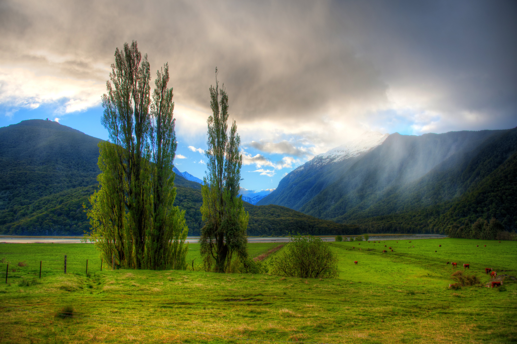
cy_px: 172
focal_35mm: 28
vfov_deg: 46.4
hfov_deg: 65.5
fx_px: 402
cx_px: 258
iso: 200
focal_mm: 28
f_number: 4.8
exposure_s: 1/90
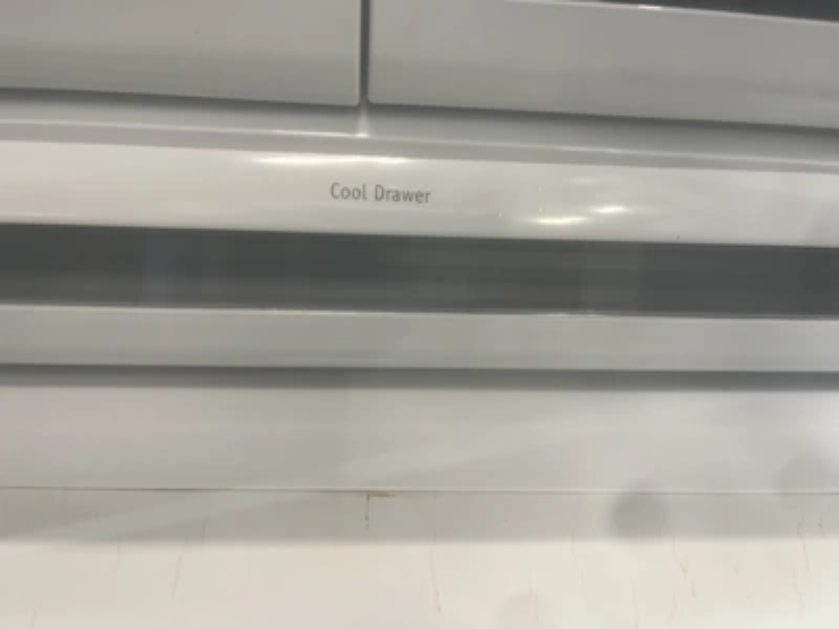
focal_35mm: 26
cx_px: 420
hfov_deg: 67.3
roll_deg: -4.1
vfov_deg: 53.1
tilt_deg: -40.7
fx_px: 630
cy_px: 314
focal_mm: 5.1
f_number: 1.6
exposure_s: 1/60
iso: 80
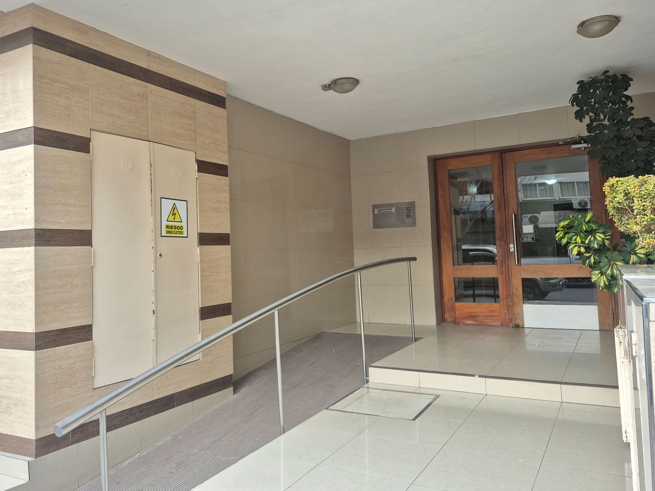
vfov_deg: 51.3
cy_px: 230
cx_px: 300
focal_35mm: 27
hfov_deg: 65.2
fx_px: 511
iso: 100
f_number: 1.8
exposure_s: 1/180
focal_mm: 5.4
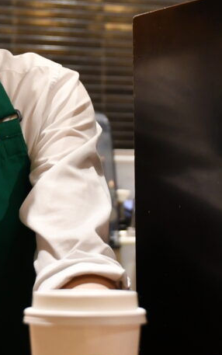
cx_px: 8
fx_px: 1489
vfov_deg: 13.5
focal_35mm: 154
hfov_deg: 8.5
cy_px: 92
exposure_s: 1/80
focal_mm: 30
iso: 640
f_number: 3.2
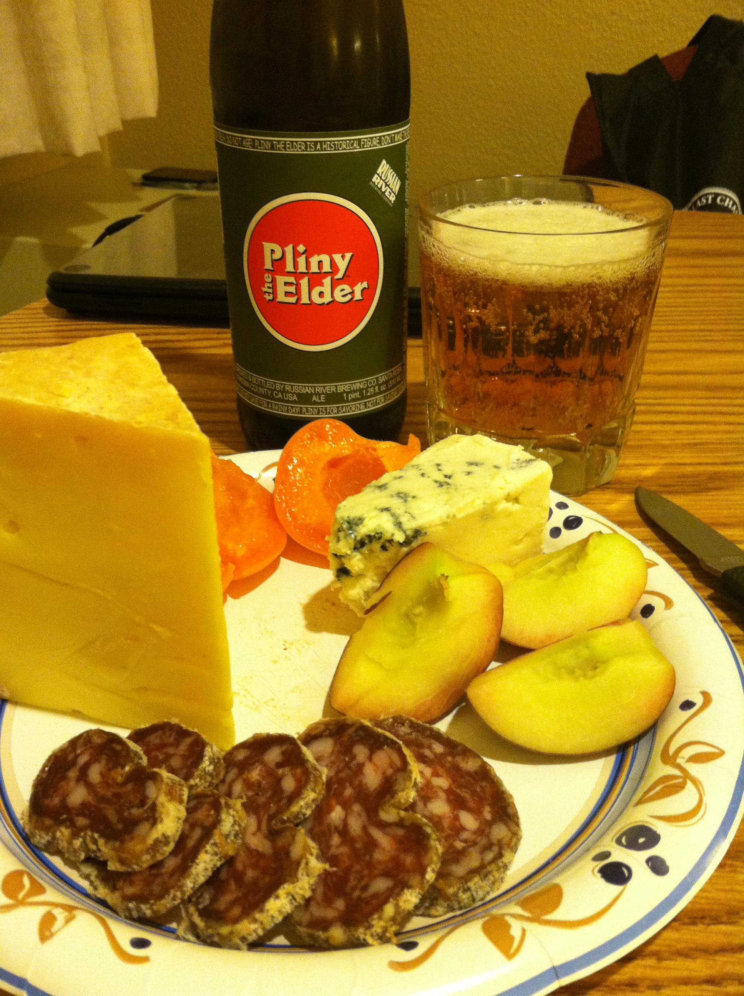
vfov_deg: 52.7
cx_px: 372
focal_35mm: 35
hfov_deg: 40.6
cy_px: 498
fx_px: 1006
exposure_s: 1/15
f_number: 2.8
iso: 320
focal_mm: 3.85
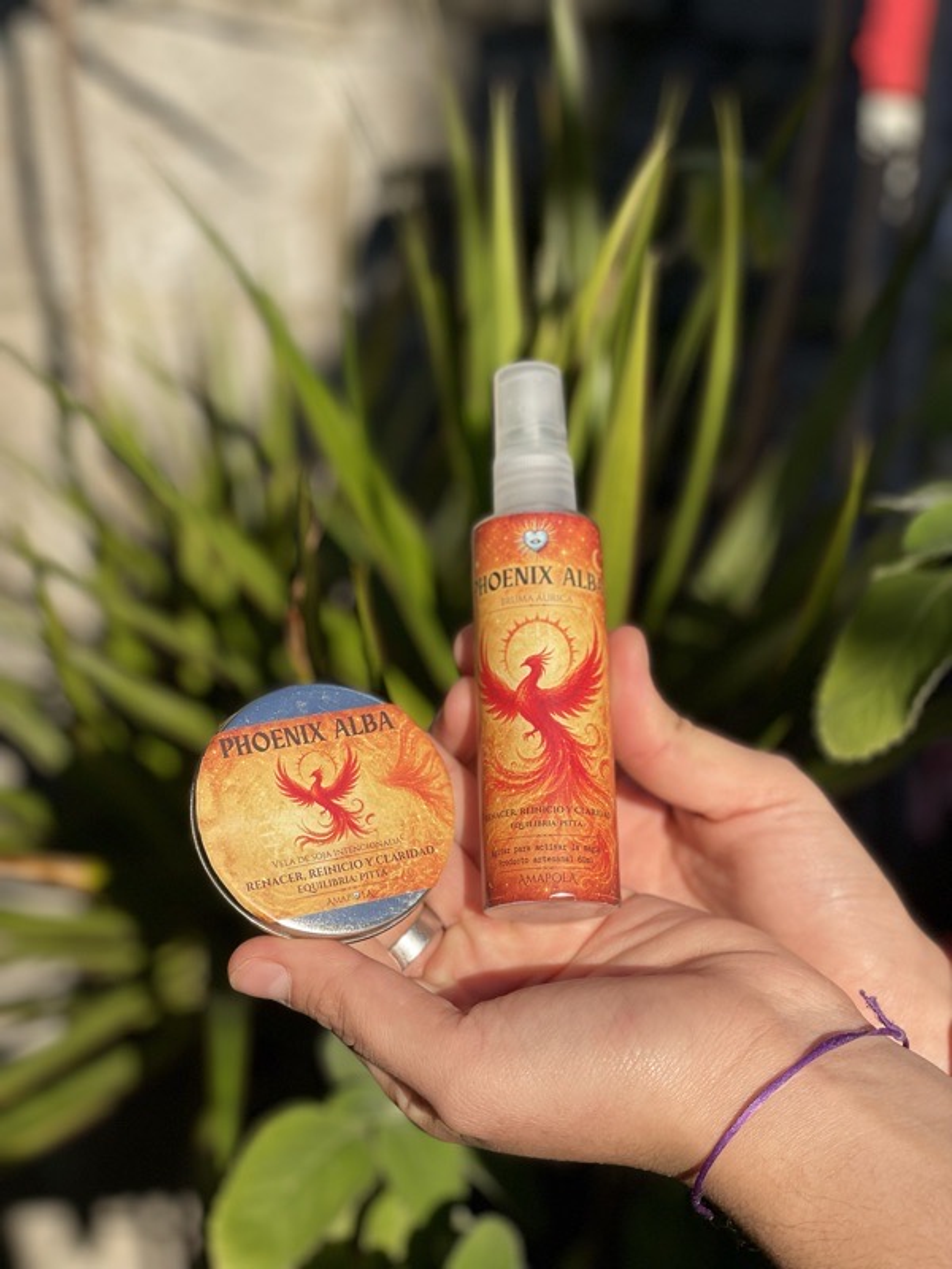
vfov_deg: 36.8
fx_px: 1907
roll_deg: -1.9
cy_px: 634
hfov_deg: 28.0
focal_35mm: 52
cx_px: 476
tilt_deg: -7.2
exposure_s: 1/1410
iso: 32
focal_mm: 6
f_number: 2
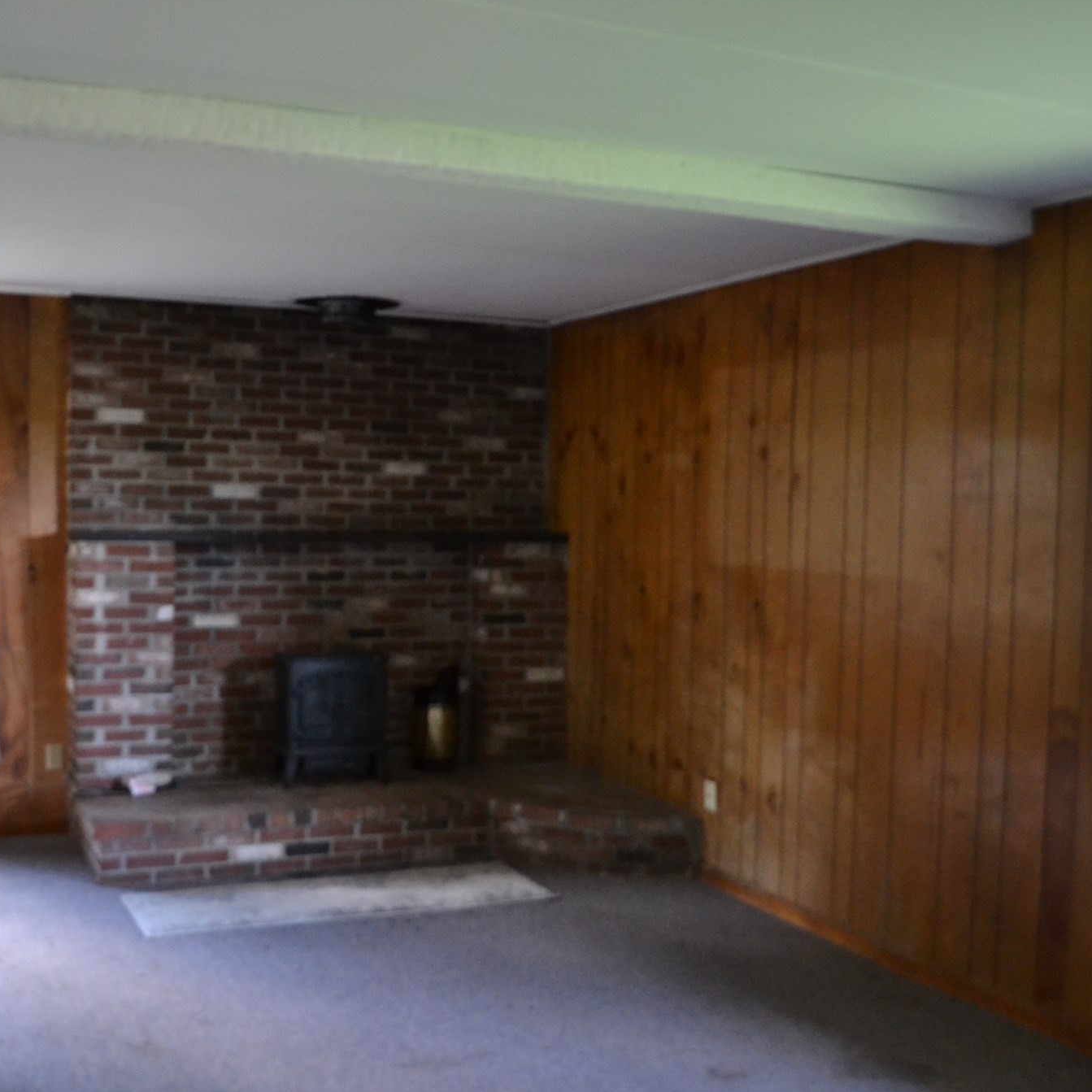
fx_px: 1249
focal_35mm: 35
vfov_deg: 47.2
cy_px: 550
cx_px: 409
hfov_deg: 46.8
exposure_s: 1/60
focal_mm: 18
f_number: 3.5
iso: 1600
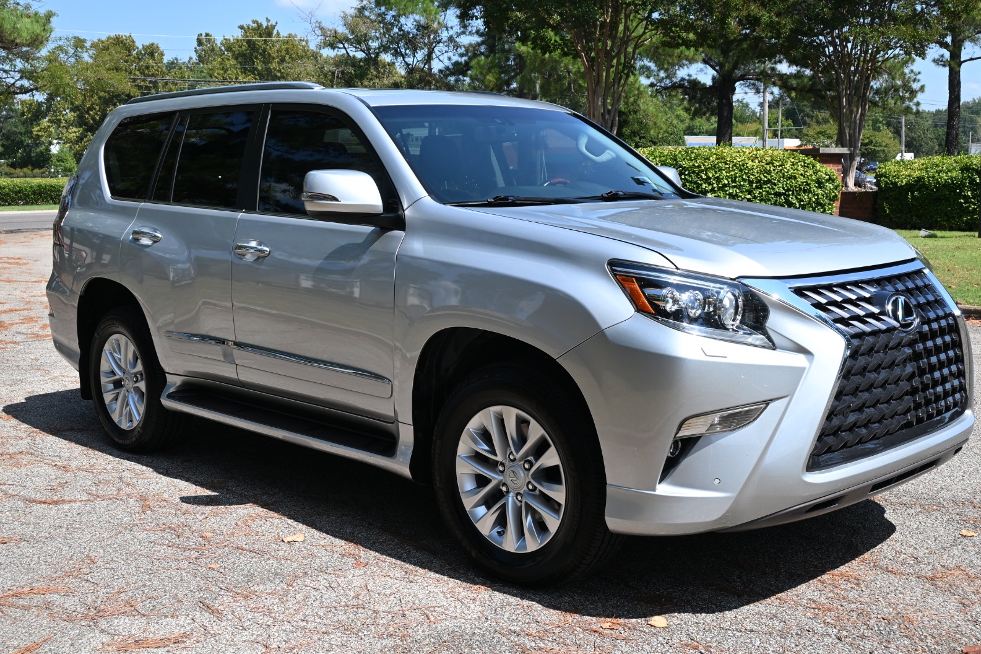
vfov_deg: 32.7
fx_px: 1114
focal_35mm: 41
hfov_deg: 47.5
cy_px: 325
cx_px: 485
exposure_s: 1/320
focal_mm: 22.5
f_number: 6.3
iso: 100
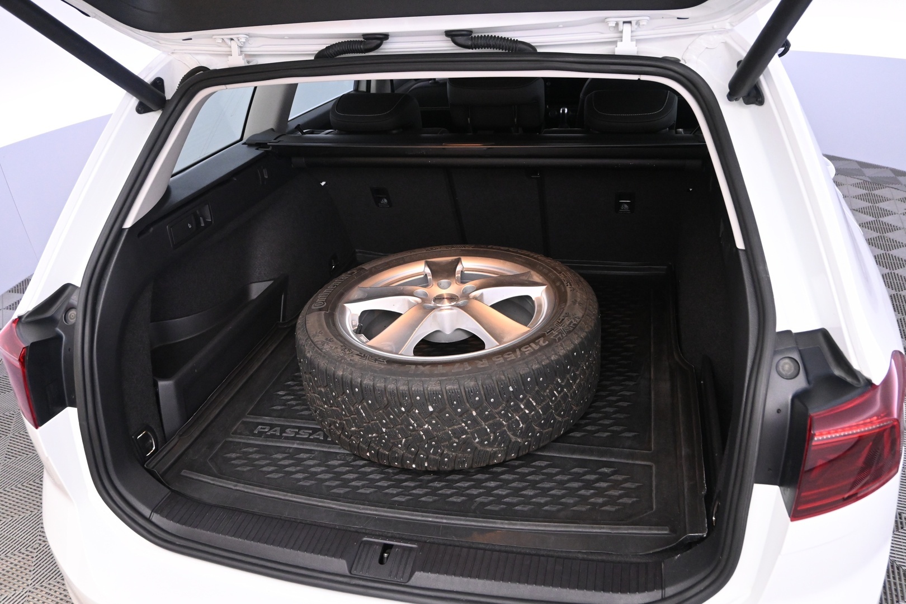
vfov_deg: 45.7
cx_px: 453
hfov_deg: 64.6
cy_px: 302
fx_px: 717
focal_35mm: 28
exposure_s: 1/60
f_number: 4
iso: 3200
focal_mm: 19
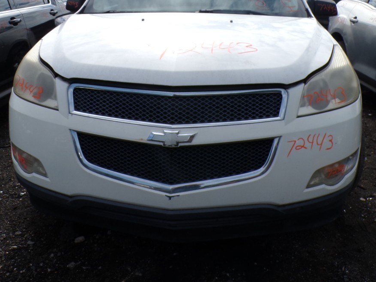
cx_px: 192
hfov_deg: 52.6
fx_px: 380
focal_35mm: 35
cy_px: 102
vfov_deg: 40.3
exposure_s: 1/800
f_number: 4.4
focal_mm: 4.3
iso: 100
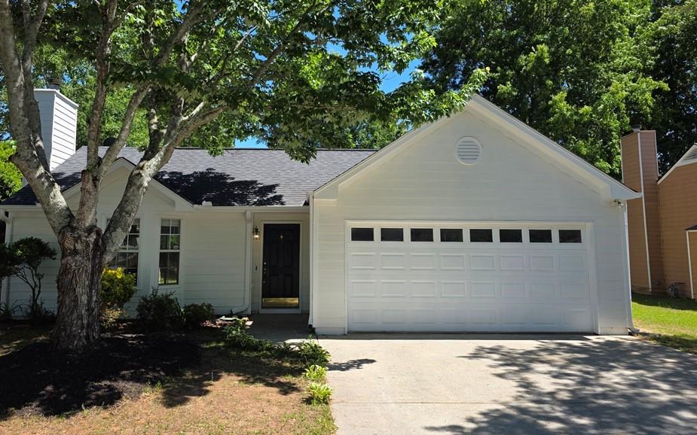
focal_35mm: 27
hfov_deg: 68.3
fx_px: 513
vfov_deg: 45.9
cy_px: 195
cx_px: 320
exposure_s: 1/2737
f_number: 1.7
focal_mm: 6.3
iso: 80
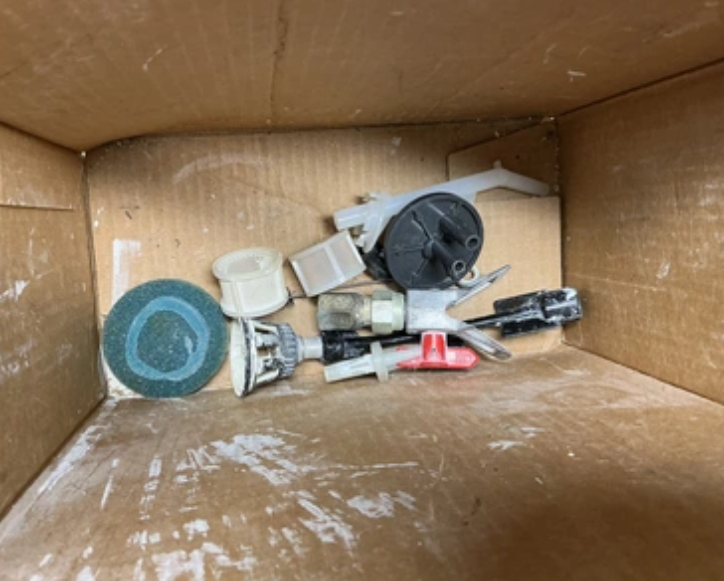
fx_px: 644
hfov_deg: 58.7
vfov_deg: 48.6
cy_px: 285
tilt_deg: -53.2
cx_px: 356
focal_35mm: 30
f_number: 1.8
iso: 100
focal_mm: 3
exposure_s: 1/60
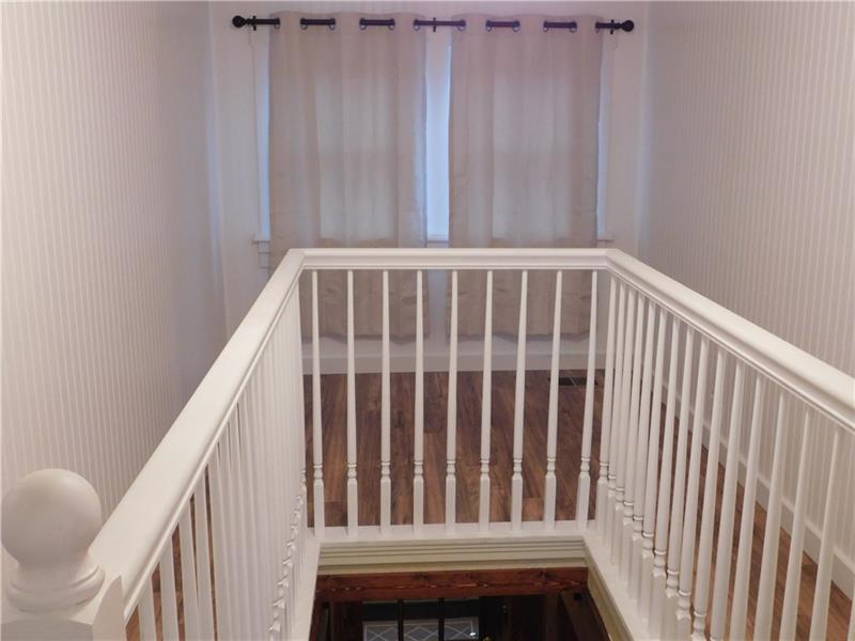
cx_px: 428
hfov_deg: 51.4
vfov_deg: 39.7
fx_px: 889
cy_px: 320
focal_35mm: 36
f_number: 3.5
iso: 320
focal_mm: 6.3
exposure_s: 1/30
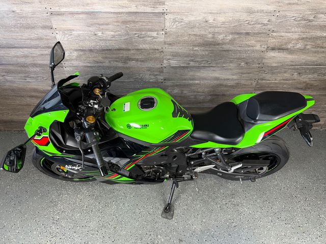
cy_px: 122
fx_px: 226
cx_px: 163
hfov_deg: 71.6
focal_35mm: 24
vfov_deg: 56.8
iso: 80
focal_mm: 6.76
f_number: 1.78
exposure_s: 1/27
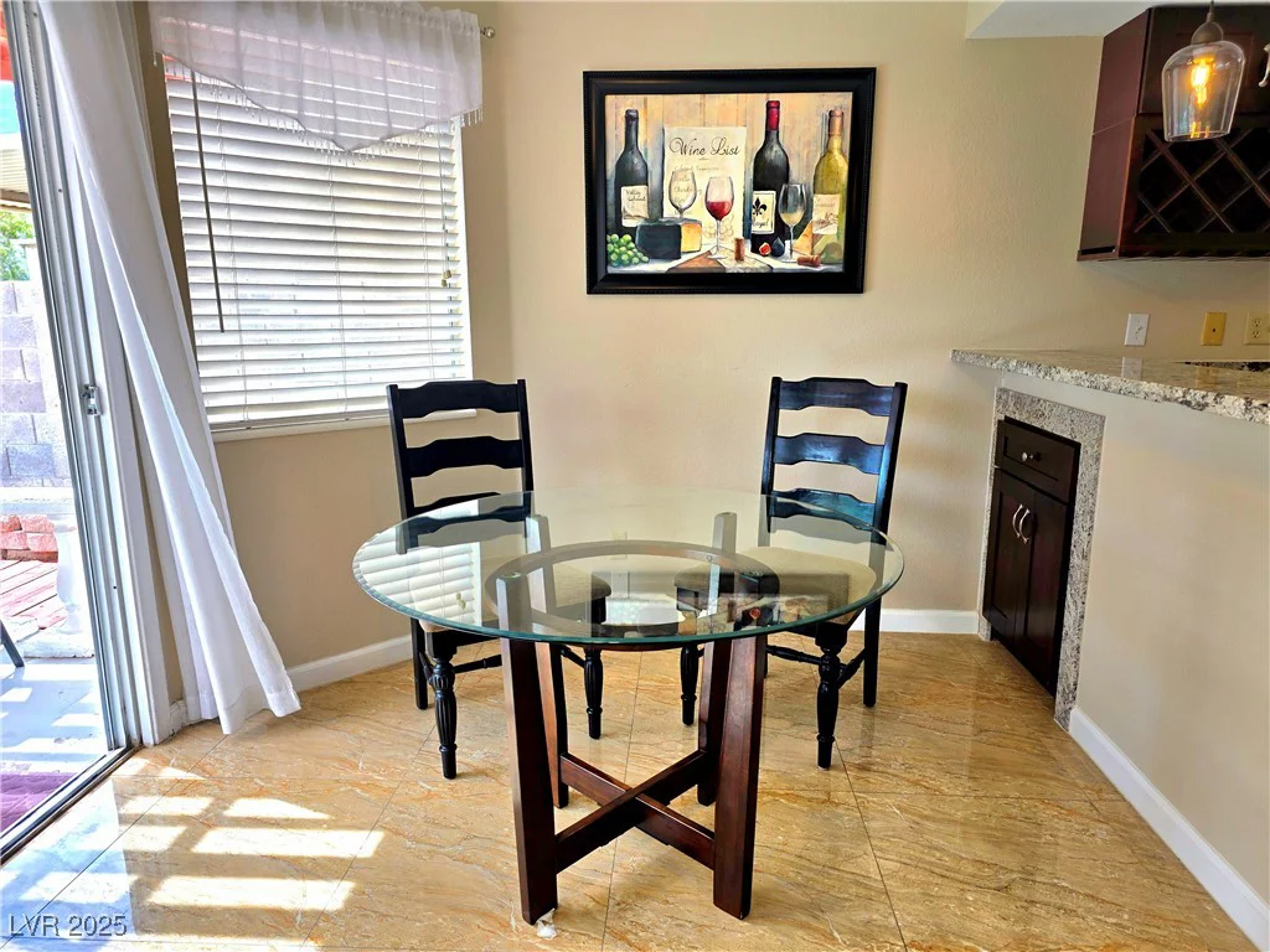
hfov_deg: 73.9
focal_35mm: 23
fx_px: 844
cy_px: 476
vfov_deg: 58.9
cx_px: 635
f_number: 1.7
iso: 16
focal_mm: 6.3
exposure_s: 1/120
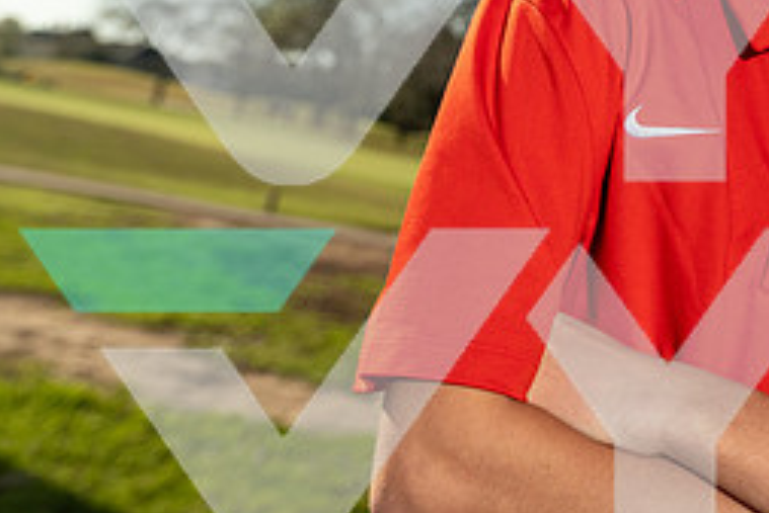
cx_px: 802
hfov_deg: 24.6
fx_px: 1667
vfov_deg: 17.2
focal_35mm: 78
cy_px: 23
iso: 500
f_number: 4.5
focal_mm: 34
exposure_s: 1/200
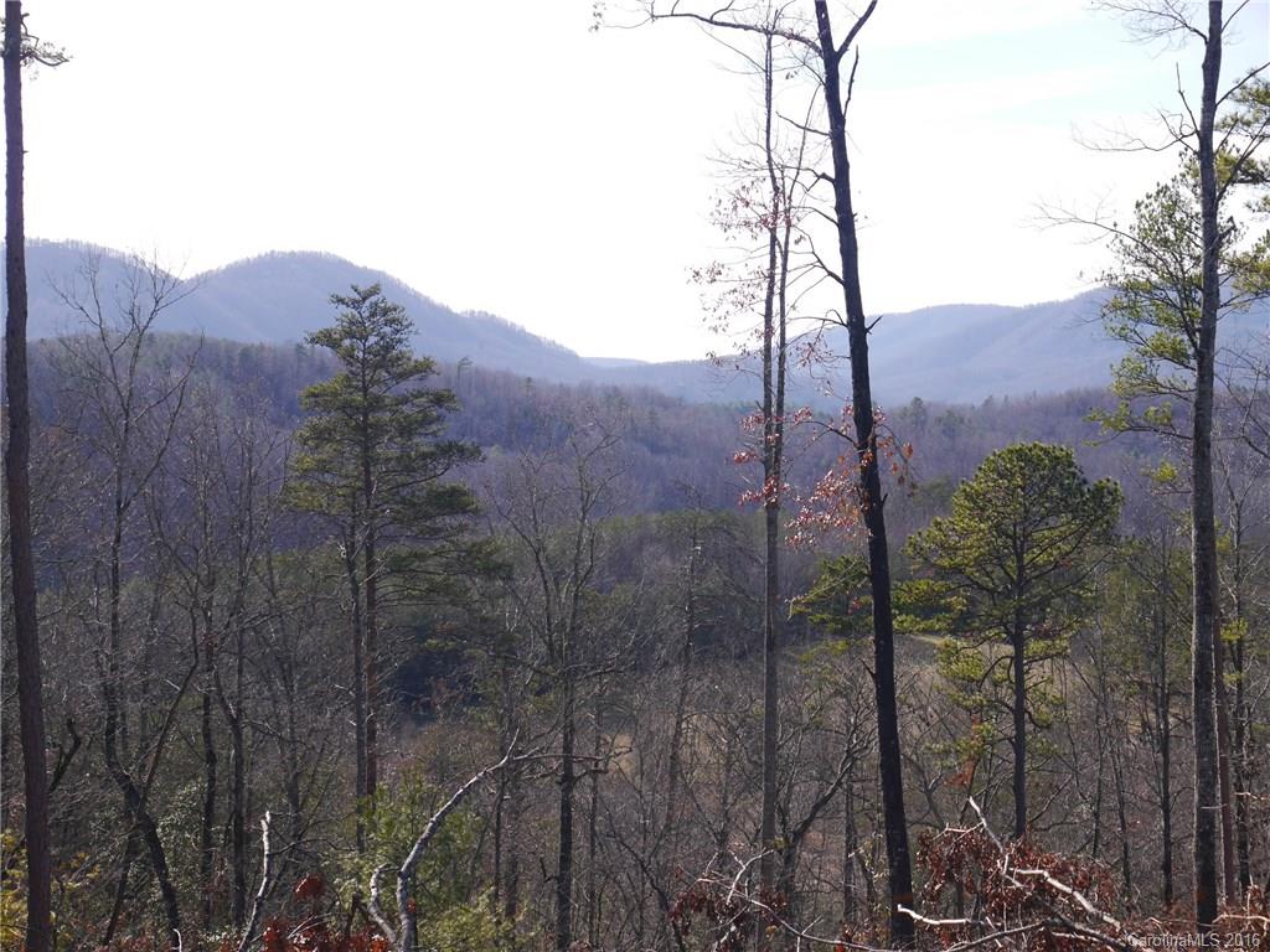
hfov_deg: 23.3
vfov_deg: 17.6
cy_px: 476
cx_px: 635
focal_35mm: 84
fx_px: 3082
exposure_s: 1/250
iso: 160
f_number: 7.1
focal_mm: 42
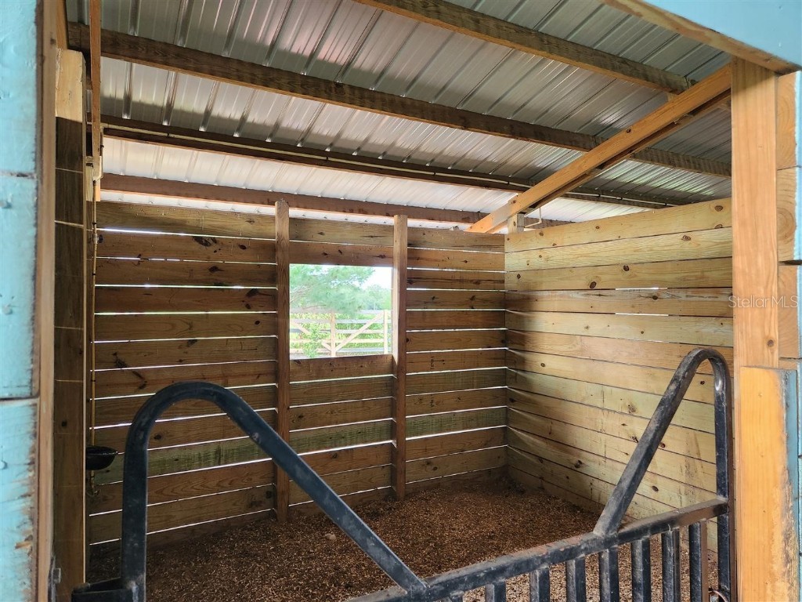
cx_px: 401
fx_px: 533
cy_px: 301
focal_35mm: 23
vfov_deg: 58.9
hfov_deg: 73.9
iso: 320
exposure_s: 1/120
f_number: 1.8
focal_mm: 5.4
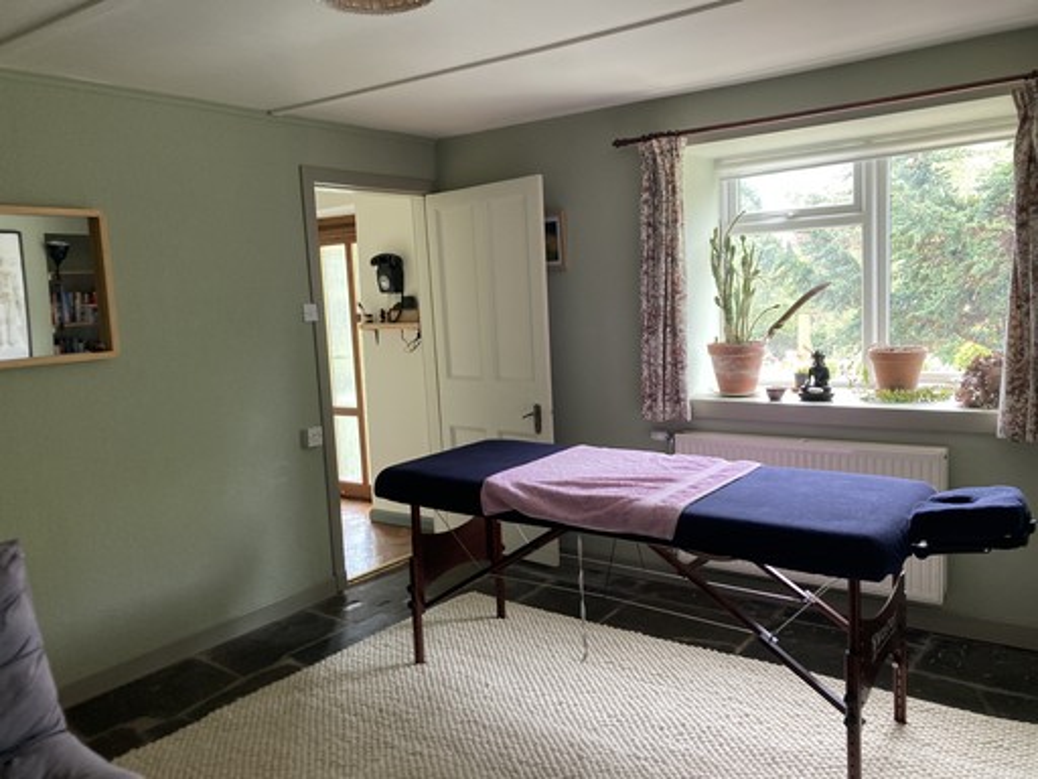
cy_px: 390
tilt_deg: -6.1
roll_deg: +2.3
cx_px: 519
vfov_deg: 49.7
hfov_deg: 63.4
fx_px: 840
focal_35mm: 28
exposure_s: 1/60
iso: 100
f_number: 1.8
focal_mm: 3.99
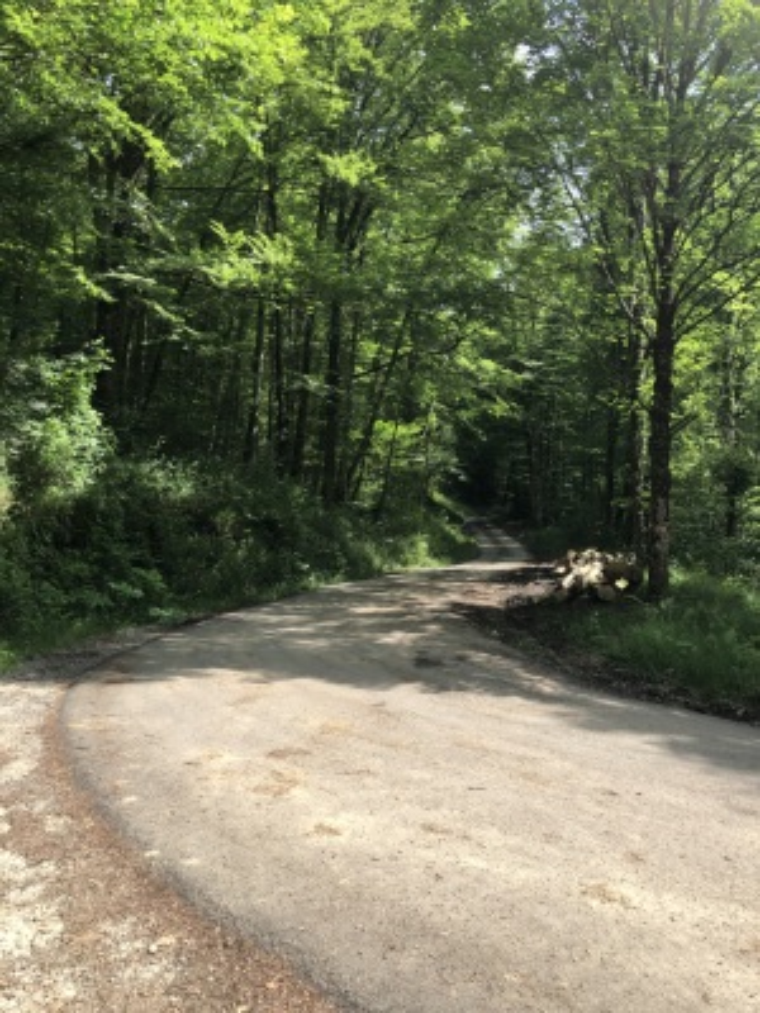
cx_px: 380
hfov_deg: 49.7
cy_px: 506
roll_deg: +2.7
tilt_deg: +4.6
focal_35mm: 28
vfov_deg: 63.4
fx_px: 820
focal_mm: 4
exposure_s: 1/666
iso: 20
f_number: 1.8
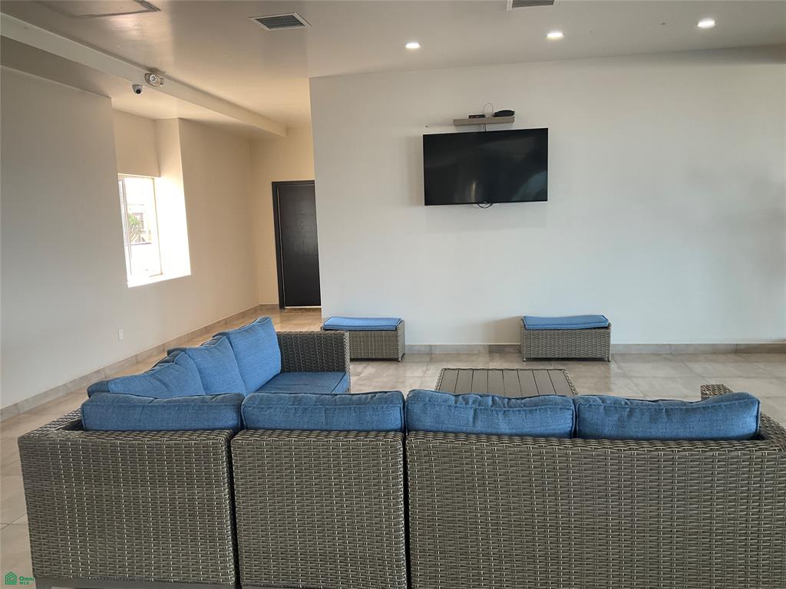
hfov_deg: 61.7
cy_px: 294
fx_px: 658
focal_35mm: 29
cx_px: 393
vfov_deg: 48.2
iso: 64
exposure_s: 1/100
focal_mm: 3
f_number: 1.8
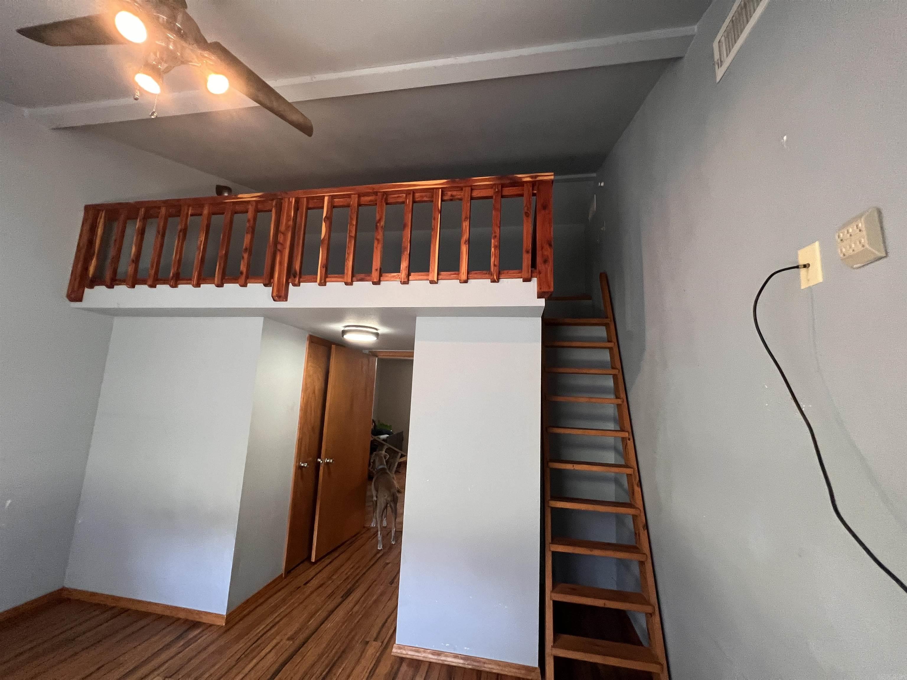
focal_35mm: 13
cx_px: 454
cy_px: 340
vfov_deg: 89.9
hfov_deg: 106.2
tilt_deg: +9.2
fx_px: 341
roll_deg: -3.0
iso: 320
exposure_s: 1/60
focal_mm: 1.57
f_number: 1.8
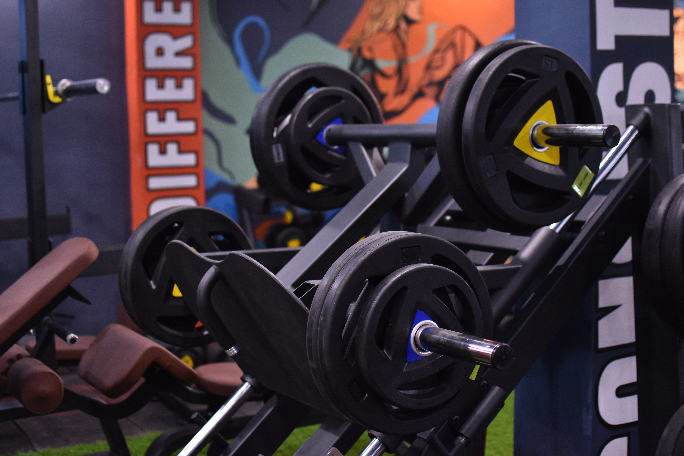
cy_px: 228
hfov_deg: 37.9
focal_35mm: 52
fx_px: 997
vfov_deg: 25.8
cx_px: 342
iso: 800
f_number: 1.8
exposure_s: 1/160
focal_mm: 35
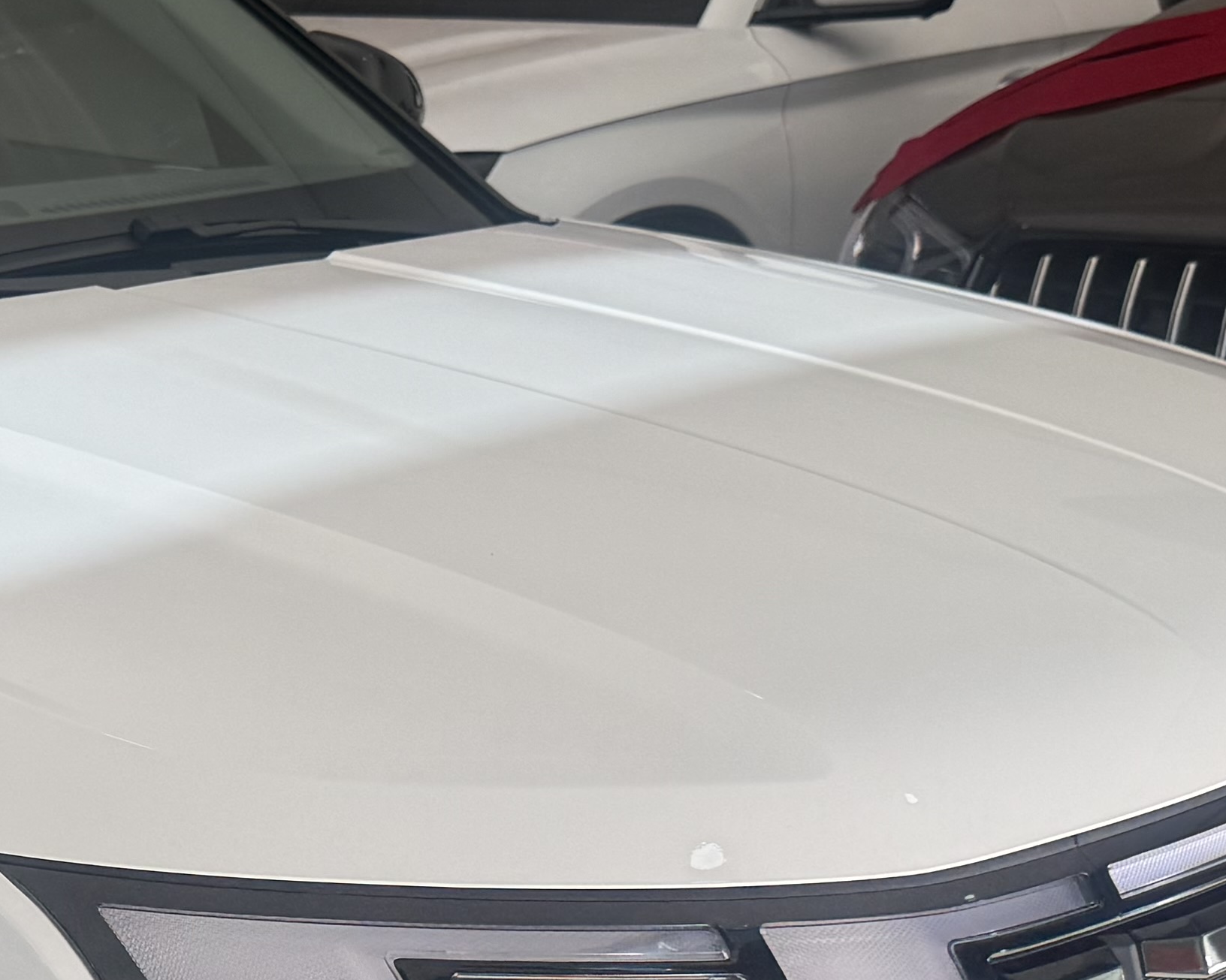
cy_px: 1012
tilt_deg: -18.6
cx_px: -79
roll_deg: +1.4
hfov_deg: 22.2
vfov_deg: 18.2
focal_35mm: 82
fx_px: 2975
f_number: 1.78
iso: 80
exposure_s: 1/547
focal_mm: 6.76
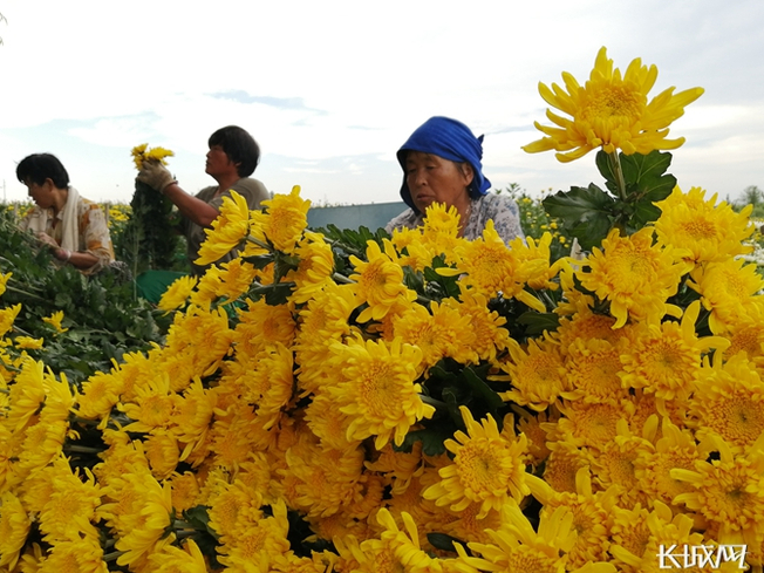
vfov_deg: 48.2
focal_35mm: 29
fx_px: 640
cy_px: 283
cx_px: 374
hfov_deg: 61.7
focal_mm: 3.62
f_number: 1.8
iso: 50
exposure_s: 1/382
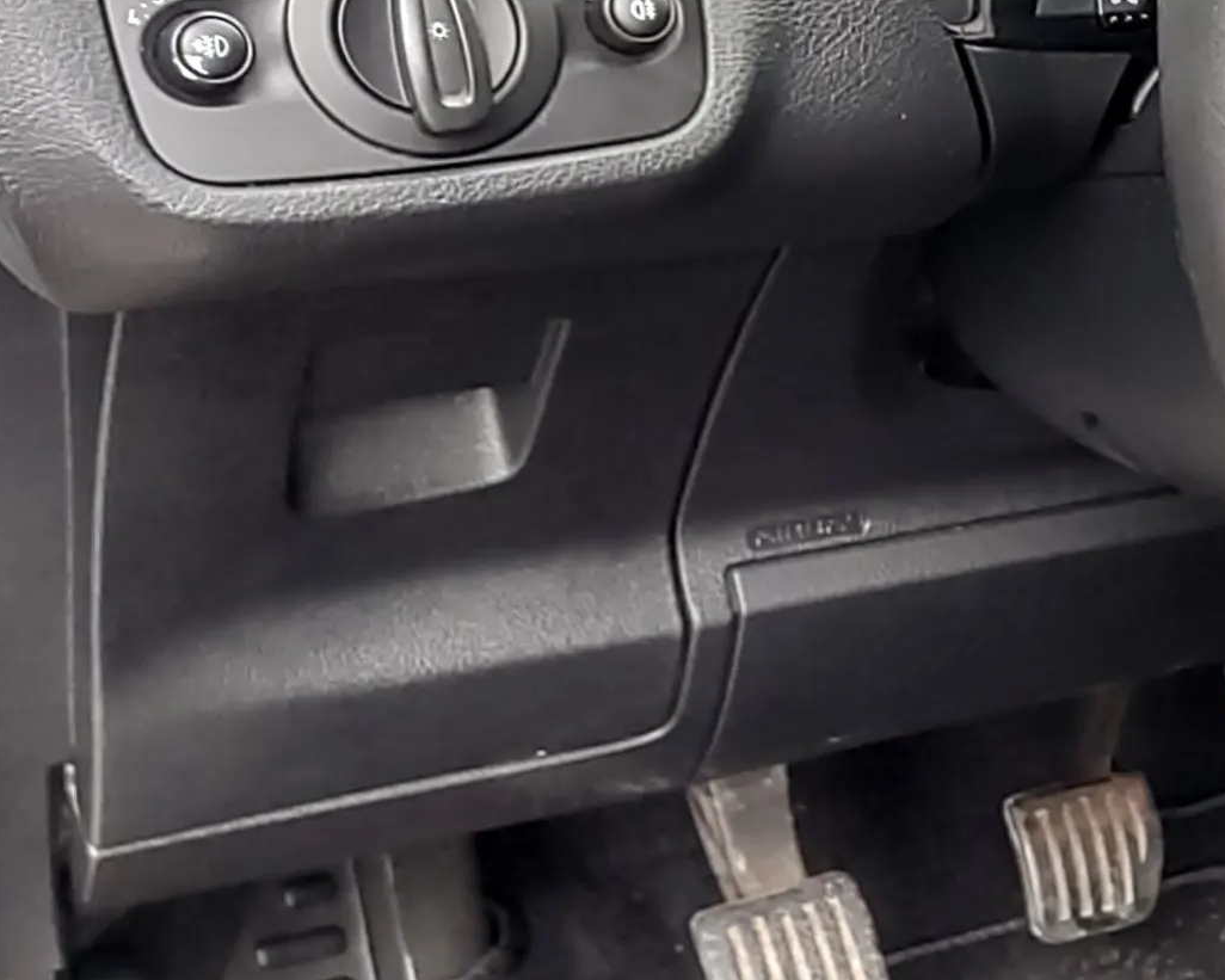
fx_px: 3046
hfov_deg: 18.3
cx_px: 2154
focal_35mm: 84
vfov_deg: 18.3
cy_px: 466
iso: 115
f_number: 1.8
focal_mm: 5.56
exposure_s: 1/100
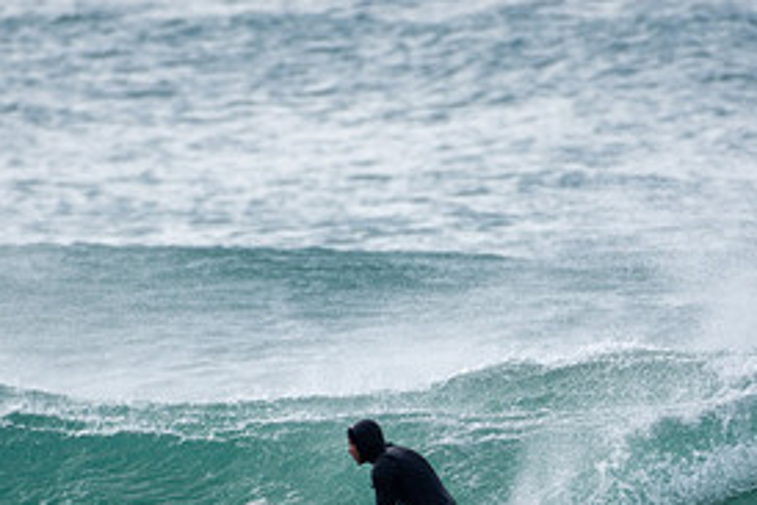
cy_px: 526
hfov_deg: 1.3
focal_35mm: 1588
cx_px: 398
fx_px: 33408
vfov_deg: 0.9
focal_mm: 500
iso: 160
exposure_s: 1/800
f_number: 5.6
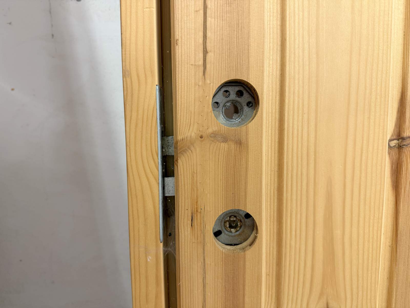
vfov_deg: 56.8
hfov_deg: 71.6
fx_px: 284
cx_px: 205
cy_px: 154
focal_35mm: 24
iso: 250
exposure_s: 1/50
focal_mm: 6.76
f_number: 1.78
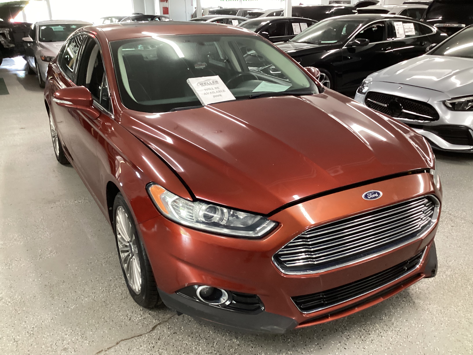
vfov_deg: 45.4
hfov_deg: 58.4
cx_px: 236
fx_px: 424
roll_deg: +0.6
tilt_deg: -23.6
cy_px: 178
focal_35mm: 31
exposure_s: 1/50
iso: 320
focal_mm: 3.3
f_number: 2.4
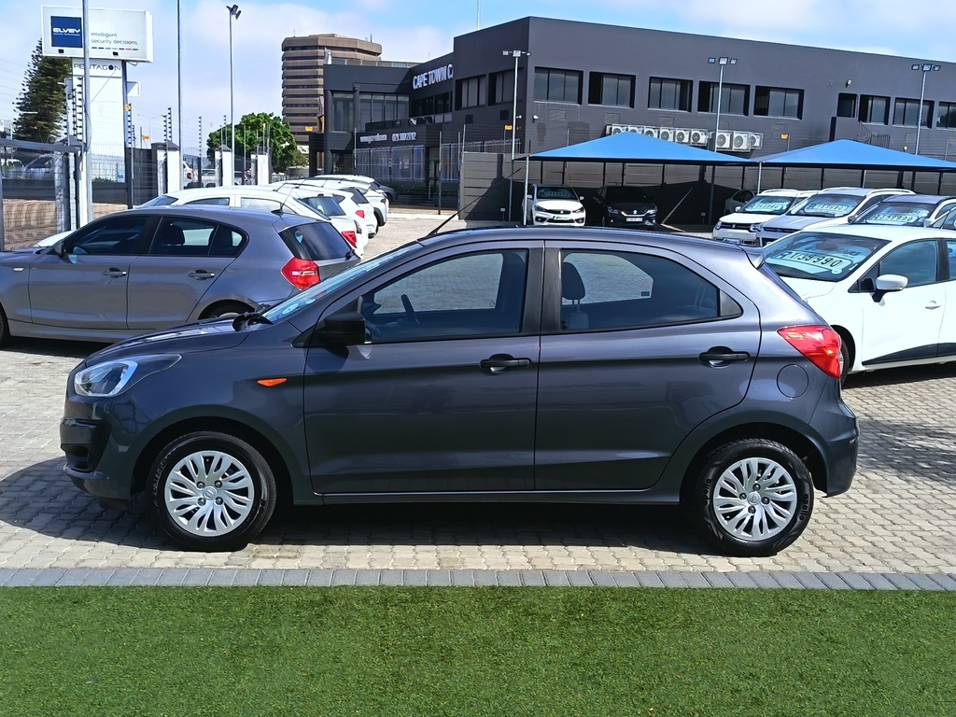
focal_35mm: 37
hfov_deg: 50.1
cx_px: 478
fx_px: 1022
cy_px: 358
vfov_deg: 38.7
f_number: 1.75
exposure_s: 1/620
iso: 100
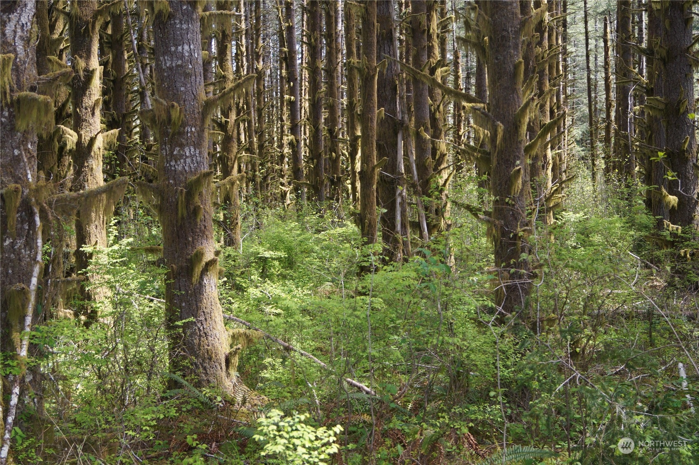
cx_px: 350
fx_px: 1018
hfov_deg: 37.9
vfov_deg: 25.7
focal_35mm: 52
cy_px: 232
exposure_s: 1/160
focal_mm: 35
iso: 320
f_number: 4.5
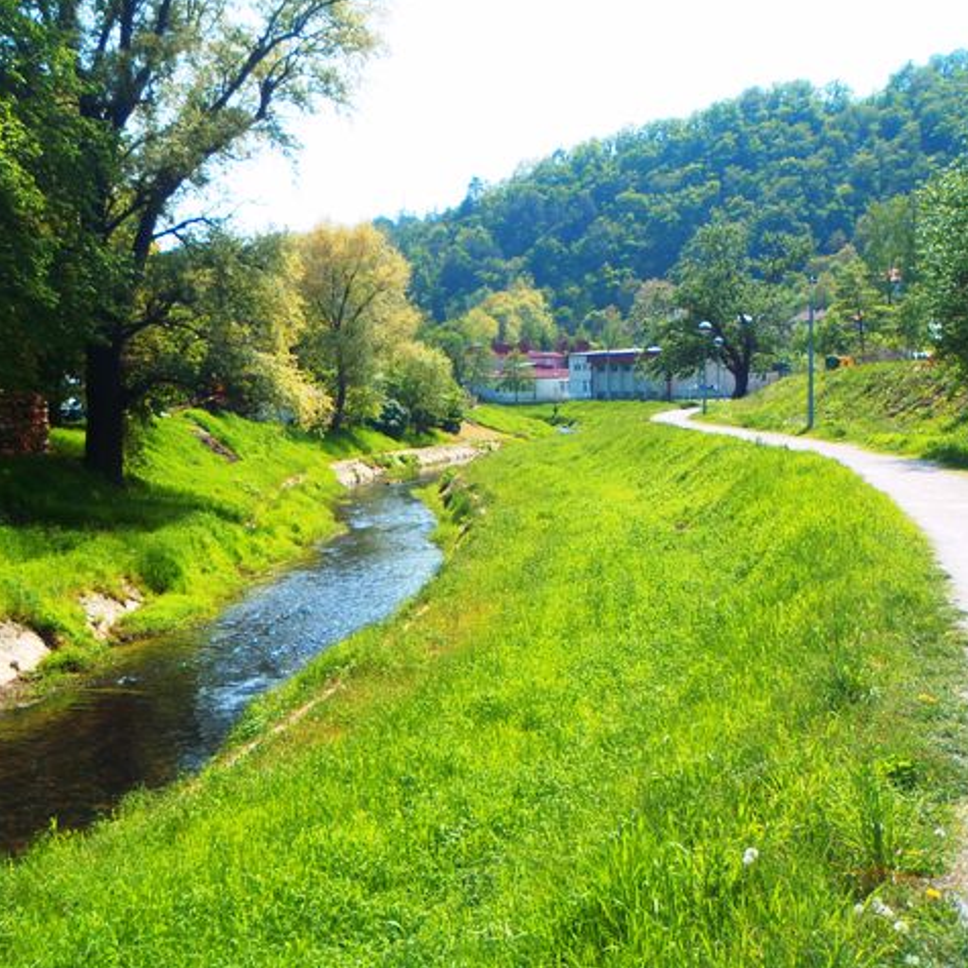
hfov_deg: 33.9
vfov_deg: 34.0
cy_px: 483
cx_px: 373
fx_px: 1582
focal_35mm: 50
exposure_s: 1/200
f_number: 5
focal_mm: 7.57
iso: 80
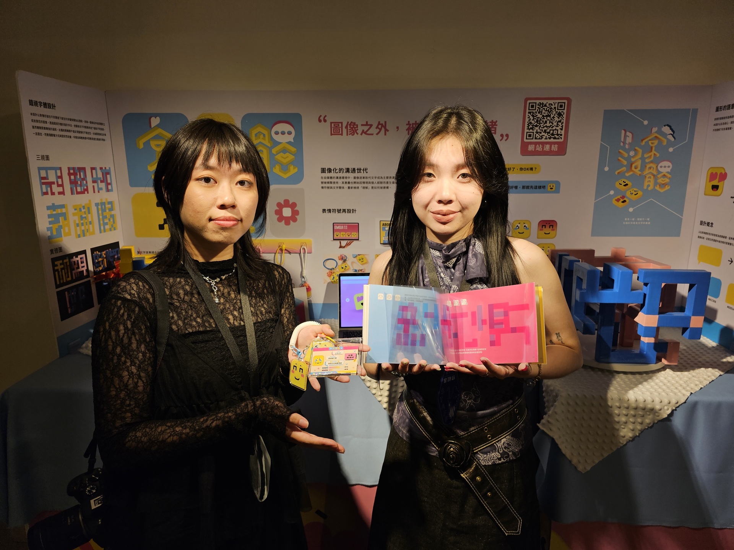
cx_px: 367
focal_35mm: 23
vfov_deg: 58.9
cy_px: 275
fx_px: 488
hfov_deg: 73.9
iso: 50
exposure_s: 1/120
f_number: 1.7
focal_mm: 6.3
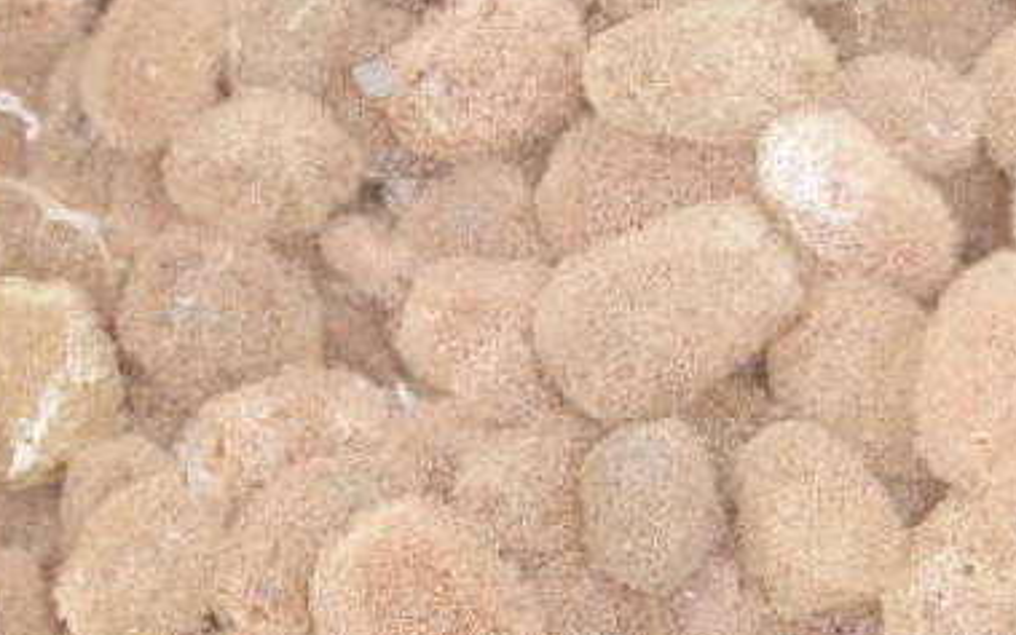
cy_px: 472
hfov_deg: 24.3
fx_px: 2354
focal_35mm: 85
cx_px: 348
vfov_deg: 15.3
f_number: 3.5
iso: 100
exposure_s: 1/30
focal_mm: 6.7
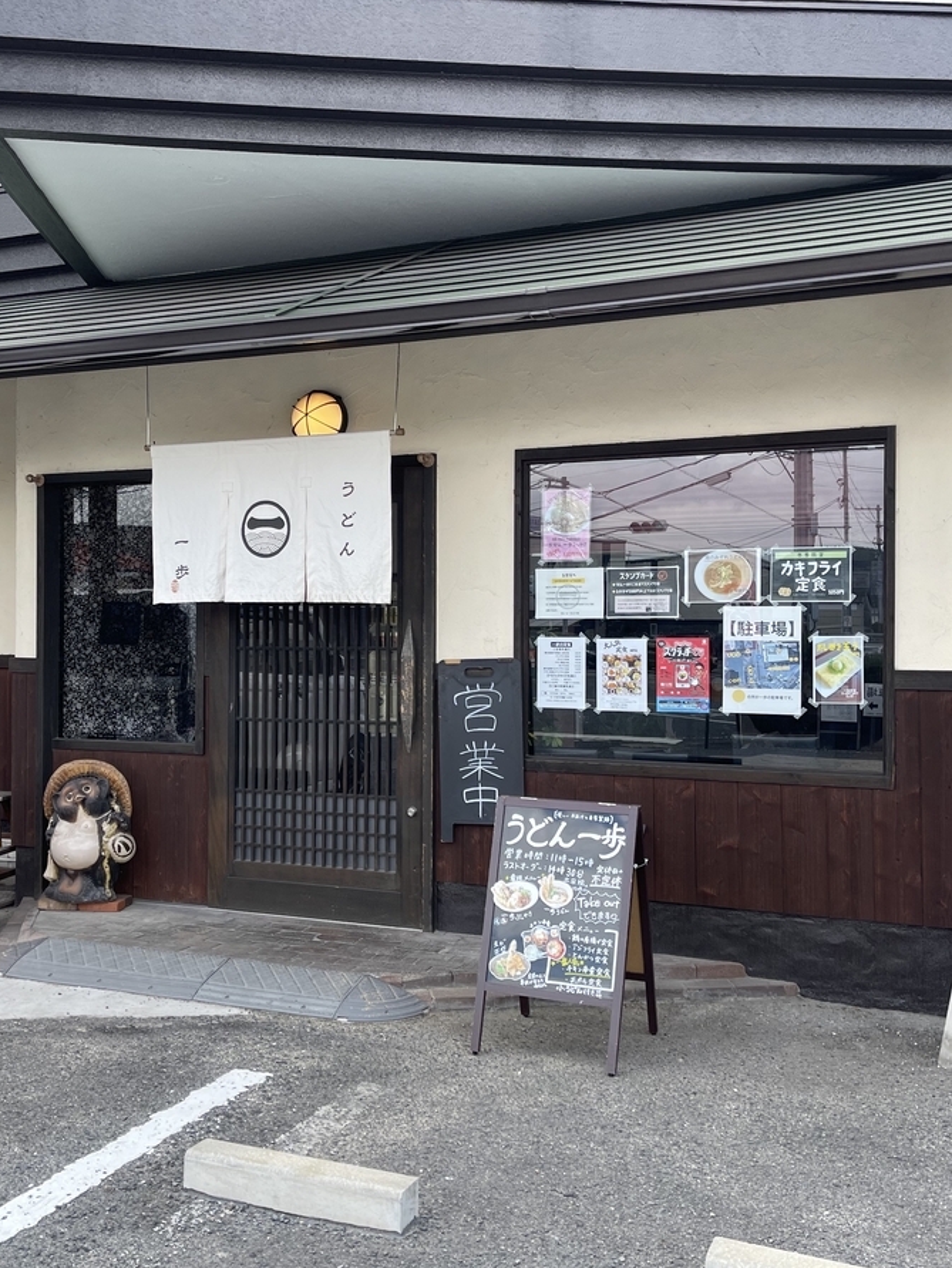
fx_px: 1282
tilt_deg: -1.6
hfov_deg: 40.7
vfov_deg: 52.6
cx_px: 425
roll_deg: +0.4
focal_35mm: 35
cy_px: 636
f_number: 1.6
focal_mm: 5.1
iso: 32
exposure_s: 1/709
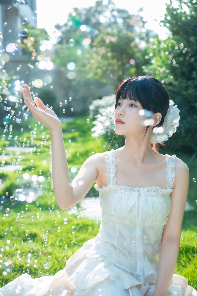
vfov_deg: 48.5
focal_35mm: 40
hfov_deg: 33.4
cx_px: 98
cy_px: 148
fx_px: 328
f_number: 2.8
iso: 200
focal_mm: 40
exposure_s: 1/320
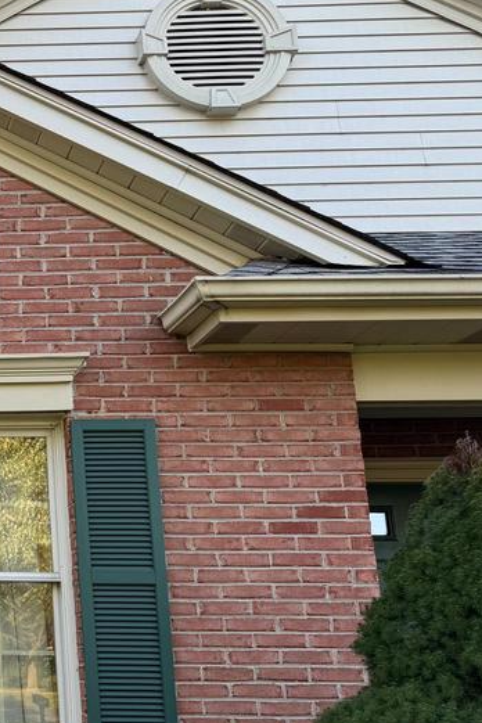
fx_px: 984
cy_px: 432
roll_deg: -0.5
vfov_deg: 40.2
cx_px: -212
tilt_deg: +11.8
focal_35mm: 49
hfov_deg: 23.0
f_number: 1.78
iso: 80
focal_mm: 6.76
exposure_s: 1/394
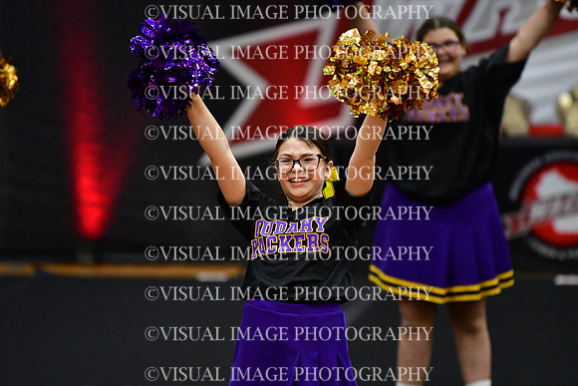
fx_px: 4818
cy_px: 193
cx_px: 289
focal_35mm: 300
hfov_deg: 6.9
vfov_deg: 4.6
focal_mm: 200
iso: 4000
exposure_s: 1/800
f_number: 2.8
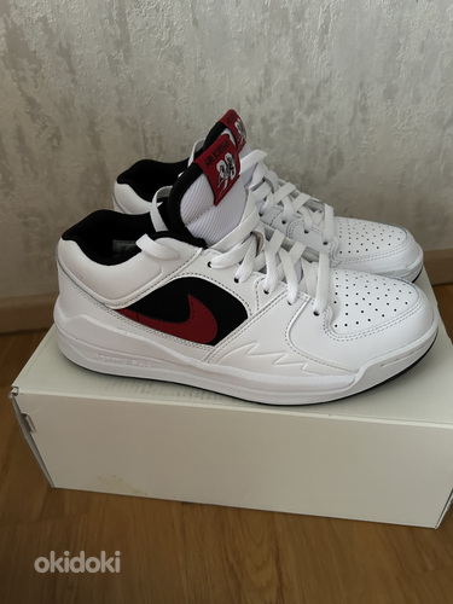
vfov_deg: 67.3
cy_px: 302
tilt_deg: -37.0
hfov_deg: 53.1
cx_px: 226
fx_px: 454
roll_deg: +3.3
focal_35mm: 26
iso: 640
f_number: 1.5
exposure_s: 1/40
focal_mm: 5.7
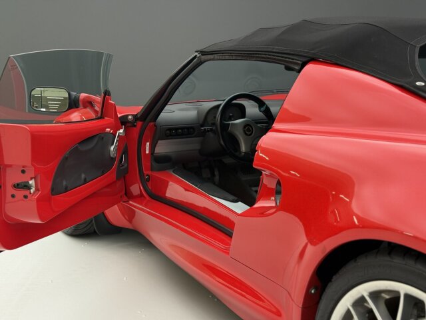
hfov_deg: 39.7
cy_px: 160
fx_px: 591
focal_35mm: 48
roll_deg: -1.0
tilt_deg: -10.2
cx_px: 213
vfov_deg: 30.3
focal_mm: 6.76
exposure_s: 1/100
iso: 250
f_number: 1.78
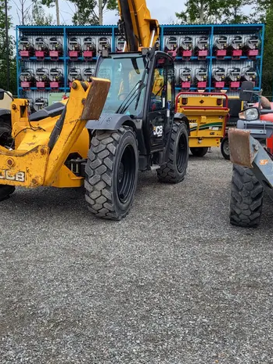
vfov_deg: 45.7
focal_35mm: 41
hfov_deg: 34.9
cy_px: 165
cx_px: 95
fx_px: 431
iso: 40
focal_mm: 5.4
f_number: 1.8
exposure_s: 1/532
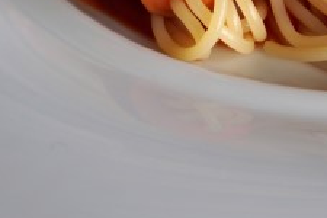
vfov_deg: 10.5
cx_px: 319
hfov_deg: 15.7
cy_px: -54
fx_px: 1163
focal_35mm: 128
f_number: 8
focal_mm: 32
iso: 100
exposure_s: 1/100
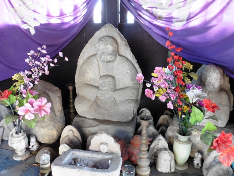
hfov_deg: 60.0
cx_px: 117
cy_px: 88
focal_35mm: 30
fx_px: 203
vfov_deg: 46.8
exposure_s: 1/20
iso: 400
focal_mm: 5.4
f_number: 3.6
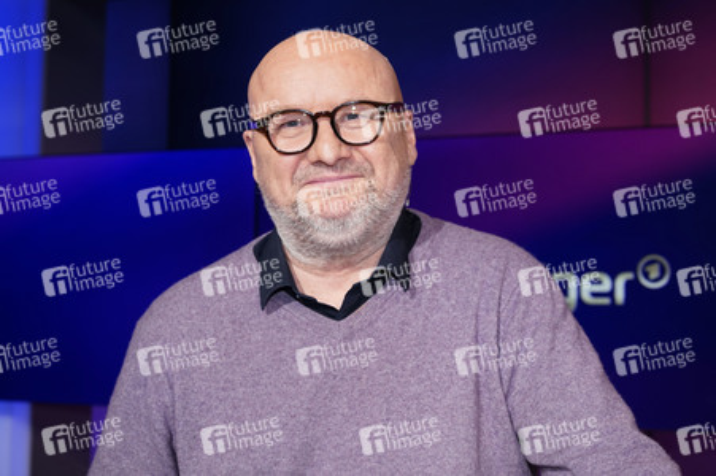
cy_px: 238
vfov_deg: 27.0
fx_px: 994
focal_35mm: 50
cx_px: 358
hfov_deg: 39.6
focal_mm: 50
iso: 1600
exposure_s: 1/160
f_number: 5
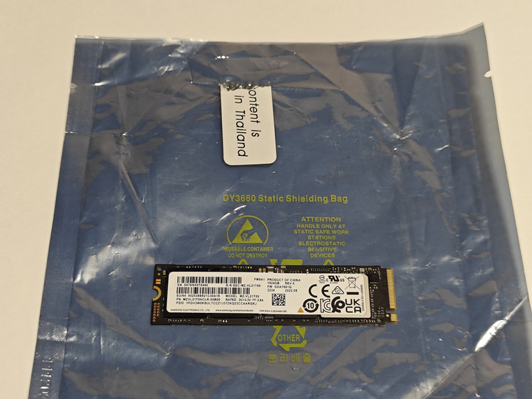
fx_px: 845
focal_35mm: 55
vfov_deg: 26.6
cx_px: 266
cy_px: 200
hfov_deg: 34.9
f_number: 1.9
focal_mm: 8.7
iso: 320
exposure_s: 1/100
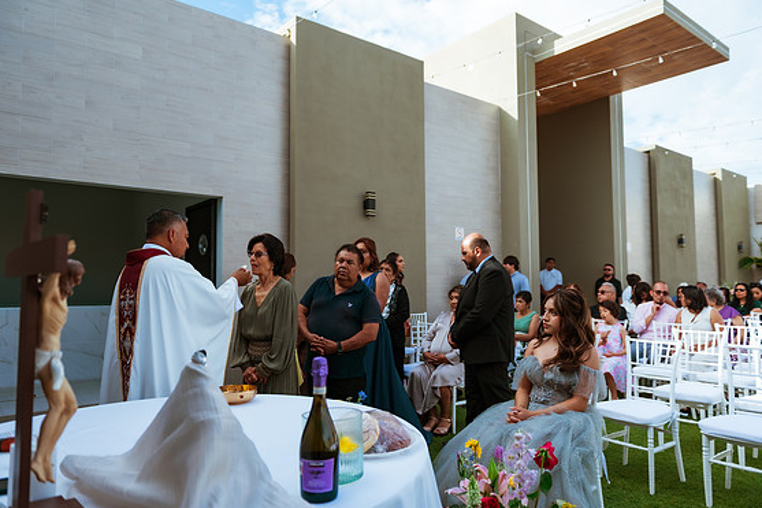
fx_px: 529
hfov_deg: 71.5
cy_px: 259
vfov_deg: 51.3
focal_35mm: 25
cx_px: 379
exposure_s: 1/800
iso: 100
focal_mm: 24
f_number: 2.8
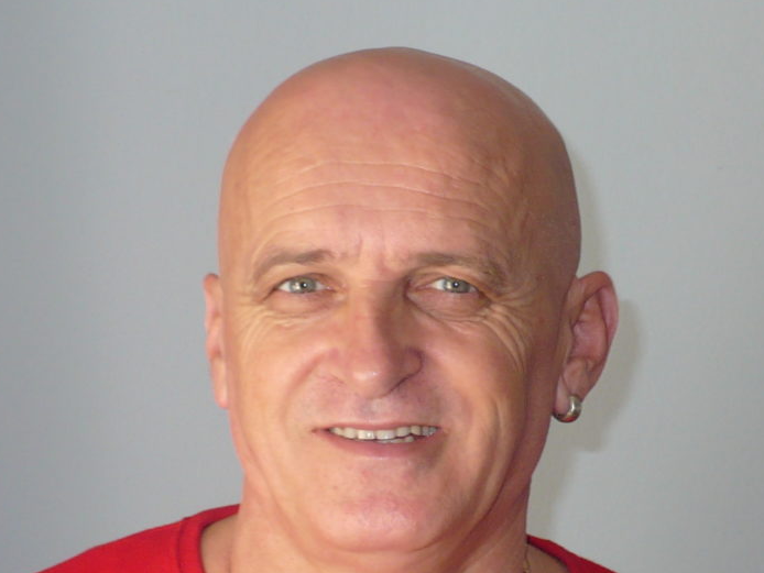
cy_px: 398
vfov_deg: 12.5
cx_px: 408
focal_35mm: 118
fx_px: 2605
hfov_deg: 16.7
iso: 100
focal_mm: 8.9
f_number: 3.1
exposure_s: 1/30
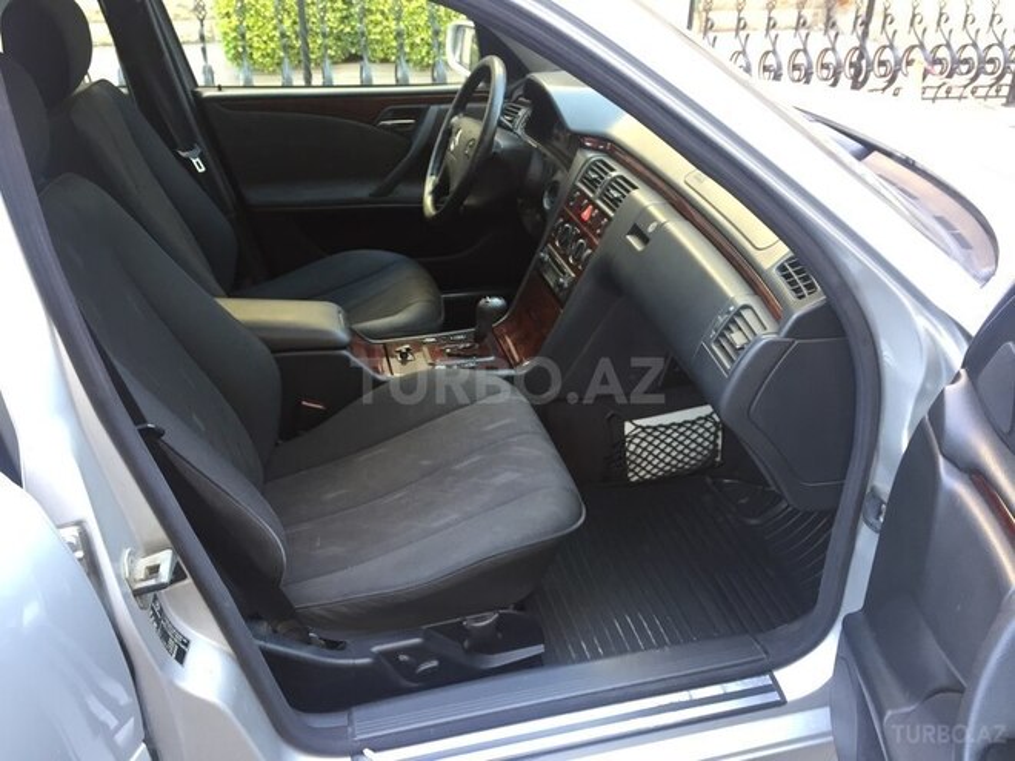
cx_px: 508
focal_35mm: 29
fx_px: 850
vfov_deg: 48.2
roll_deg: -1.3
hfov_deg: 61.7
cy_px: 380
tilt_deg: -29.2
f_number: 2.2
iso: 40
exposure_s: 1/33
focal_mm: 4.15
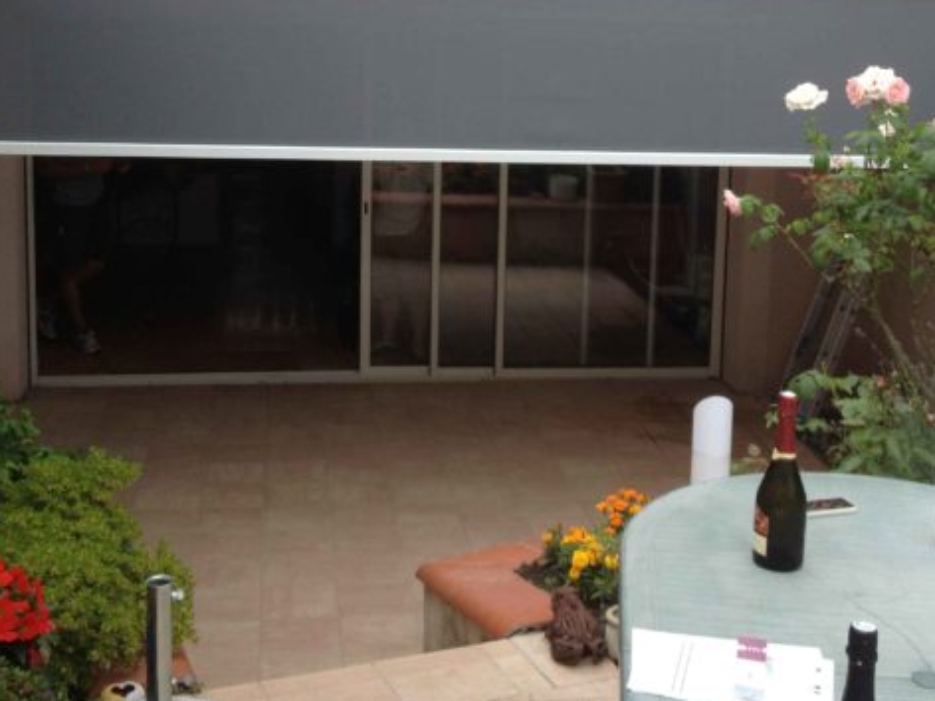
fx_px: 1540
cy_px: 174
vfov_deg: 25.4
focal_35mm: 57
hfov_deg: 33.8
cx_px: 497
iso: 50
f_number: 2.4
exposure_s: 1/267
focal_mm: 4.28
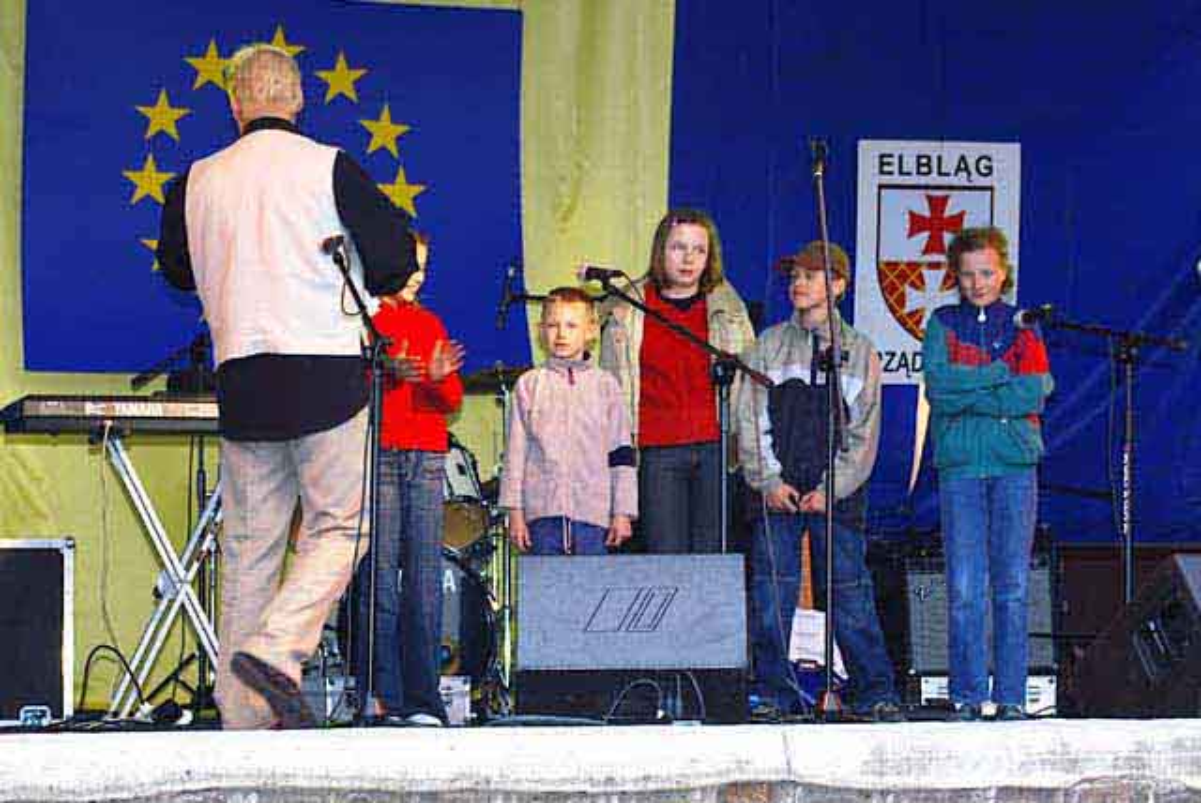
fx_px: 2755
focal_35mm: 82
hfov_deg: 24.6
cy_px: 402
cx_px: 600
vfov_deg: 16.6
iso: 400
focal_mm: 55
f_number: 5.6
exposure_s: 1/60
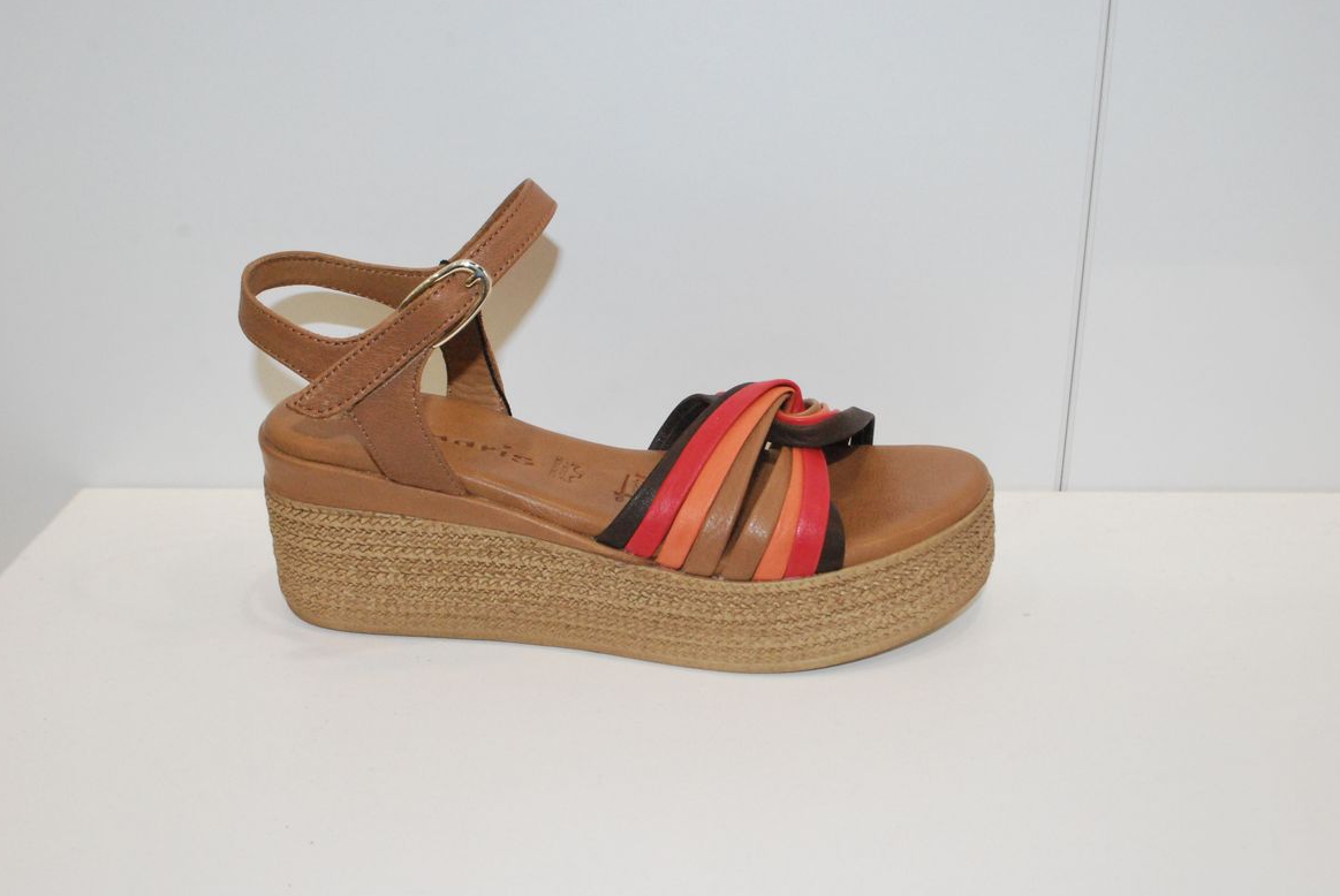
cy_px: 443
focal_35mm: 37
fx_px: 1379
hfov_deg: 51.8
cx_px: 677
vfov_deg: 36.0
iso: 1600
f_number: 10
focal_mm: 24
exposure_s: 1/200
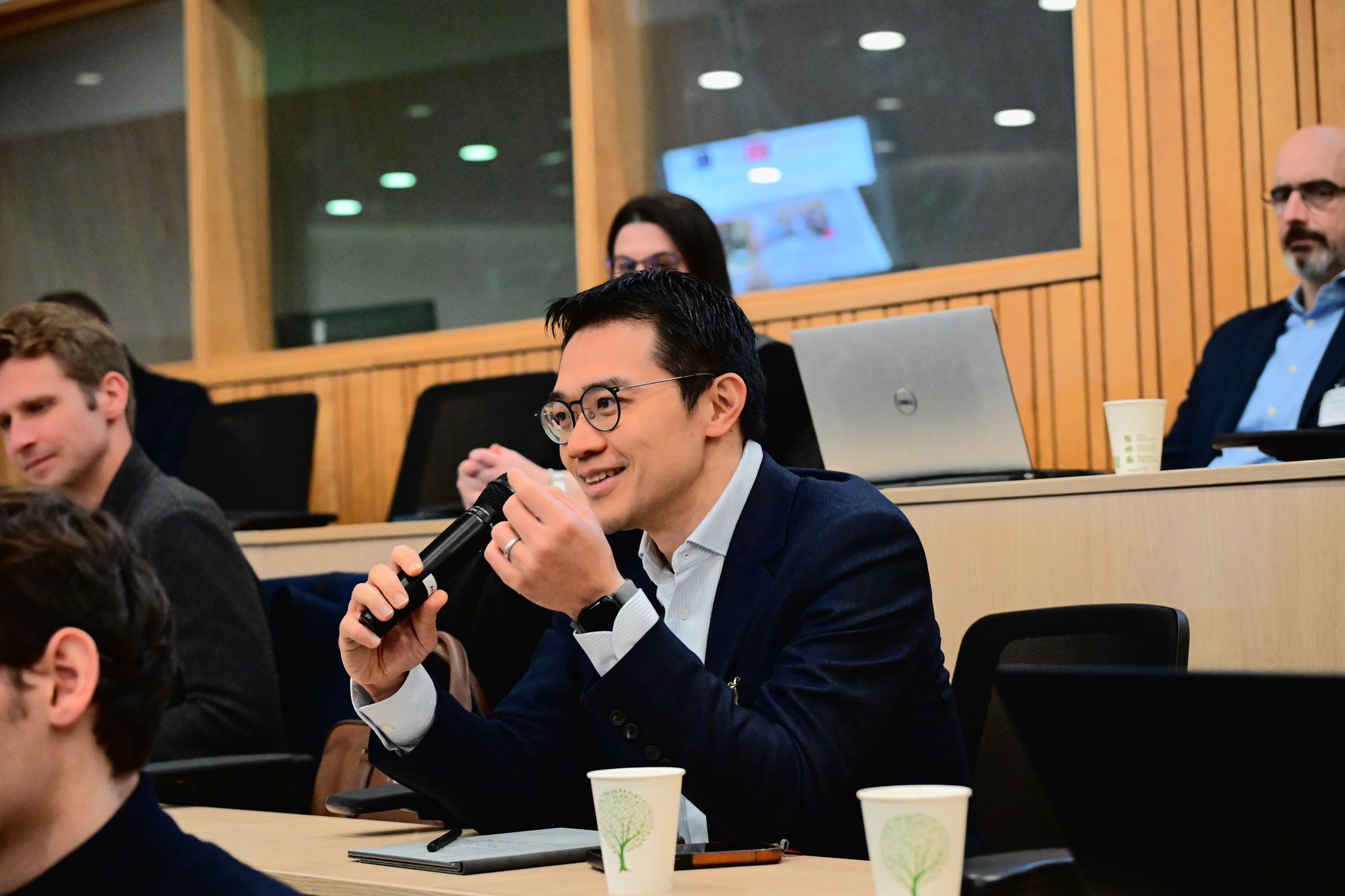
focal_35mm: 62
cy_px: 448
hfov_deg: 32.4
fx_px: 2316
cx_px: 672
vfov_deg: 21.9
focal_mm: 62
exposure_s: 1/100
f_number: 4
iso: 8000
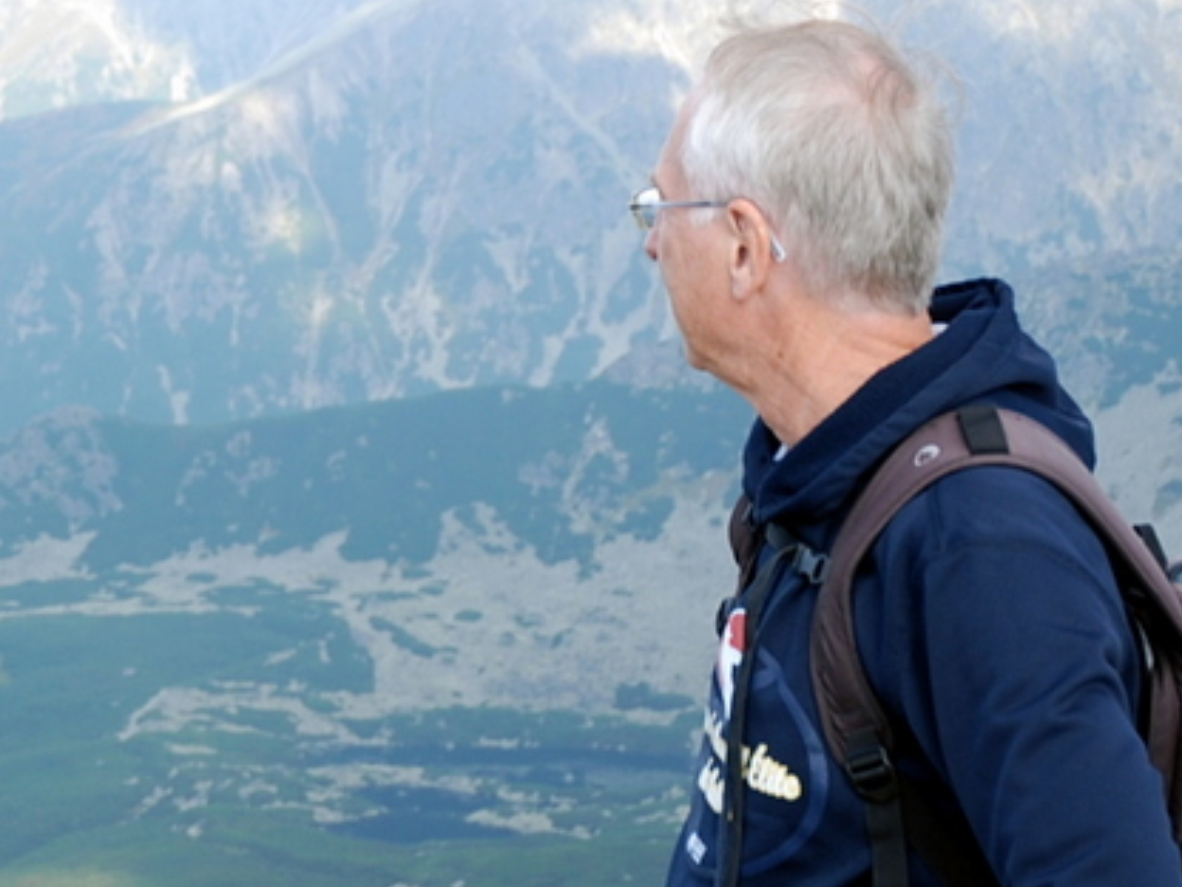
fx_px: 4132
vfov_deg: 12.2
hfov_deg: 16.2
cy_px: 662
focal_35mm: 121
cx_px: 247
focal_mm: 34
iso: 100
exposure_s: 1/100
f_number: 5
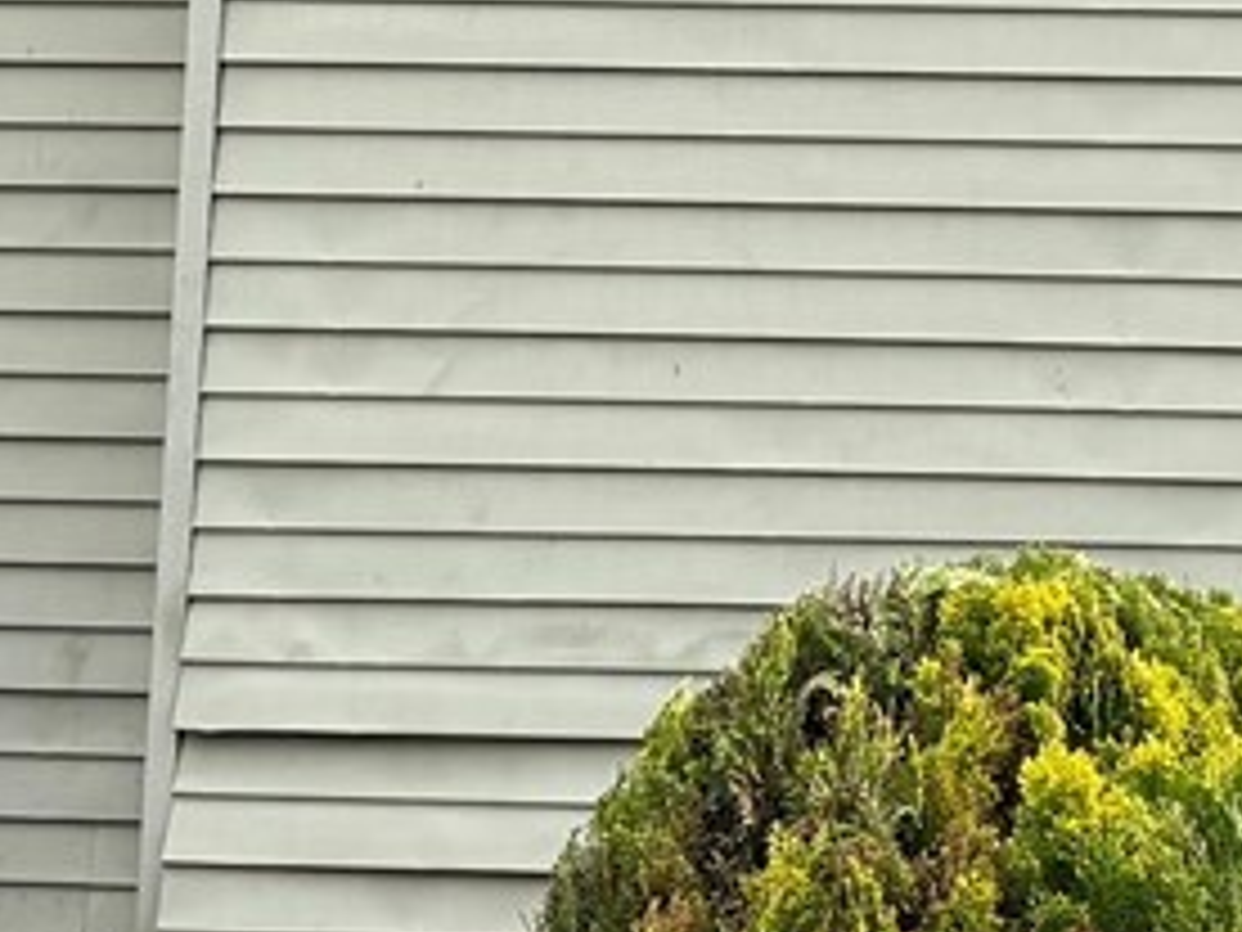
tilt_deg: +3.2
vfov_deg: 10.5
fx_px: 4987
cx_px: 1683
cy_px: -117
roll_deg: -1.5
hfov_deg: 13.6
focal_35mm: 139
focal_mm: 6.76
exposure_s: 1/3021
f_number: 1.78
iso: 100
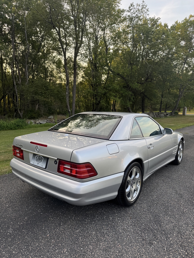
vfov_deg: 71.6
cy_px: 129
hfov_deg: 56.8
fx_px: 179
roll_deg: -1.0
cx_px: 97
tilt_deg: -11.0
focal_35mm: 24
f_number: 1.78
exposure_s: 1/241
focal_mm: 6.76
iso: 64
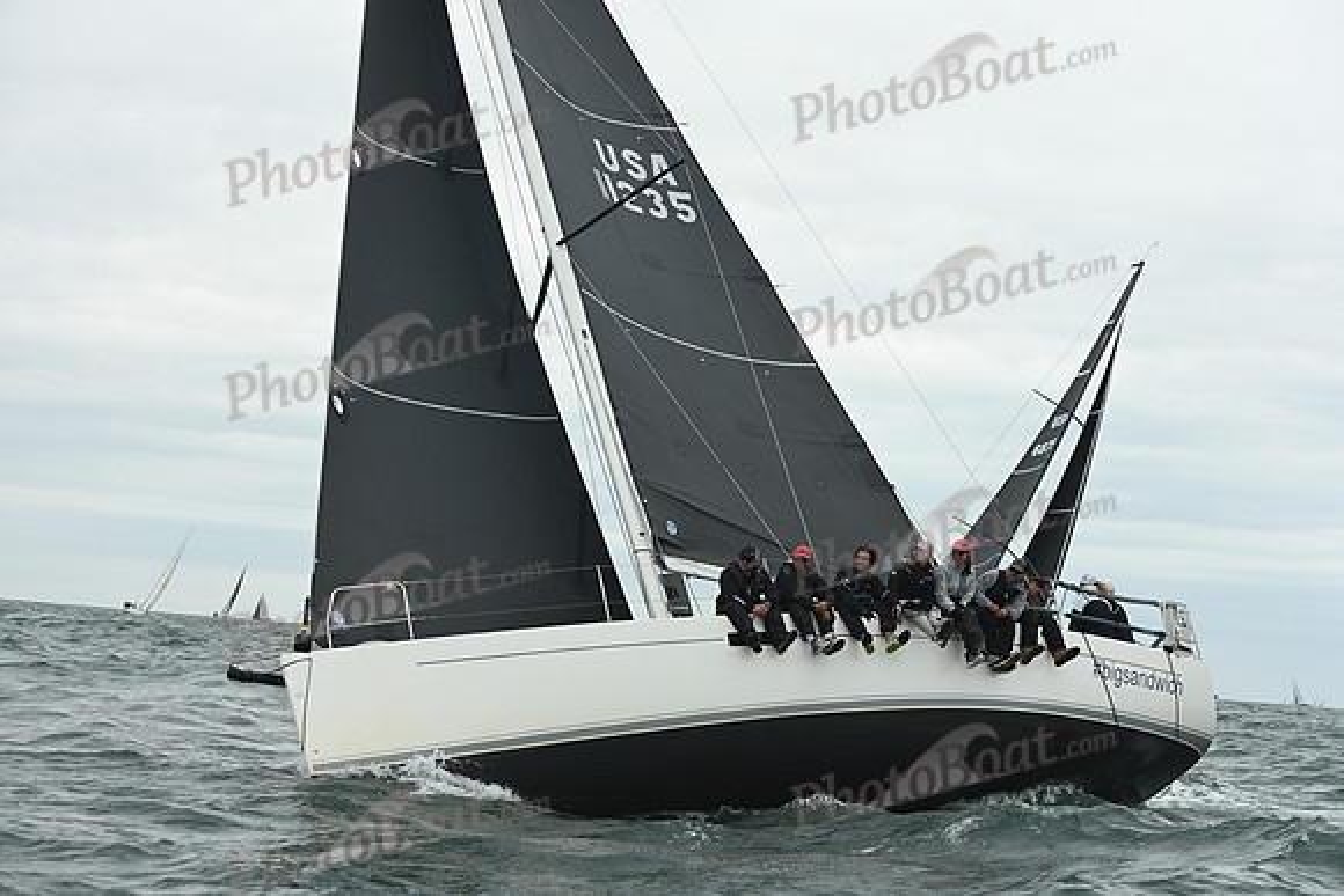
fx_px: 2913
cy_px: 448
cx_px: 672
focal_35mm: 78
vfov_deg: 17.5
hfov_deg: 26.0
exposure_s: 1/800
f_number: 6.3
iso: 400
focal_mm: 78
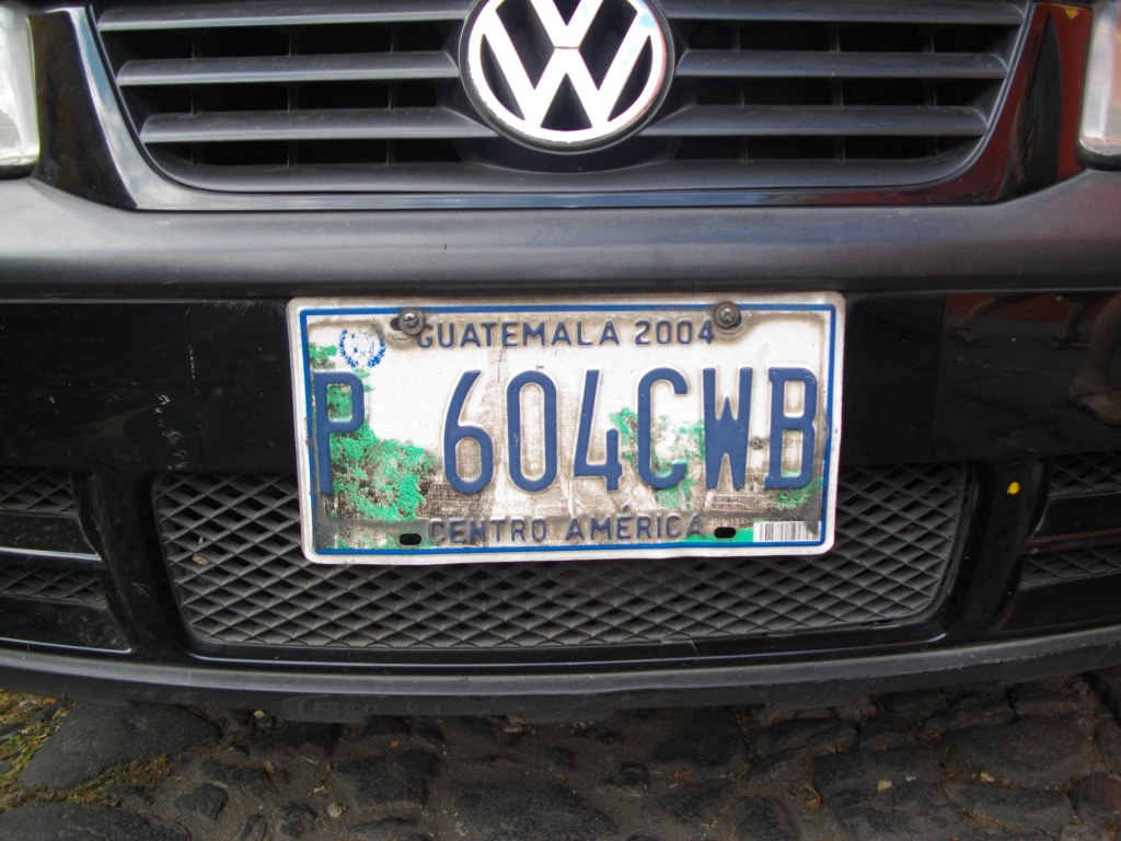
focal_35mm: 31
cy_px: 420
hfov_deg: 58.4
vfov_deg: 45.4
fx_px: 1004
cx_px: 560
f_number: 2.9
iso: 100
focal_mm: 5.7
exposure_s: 1/160
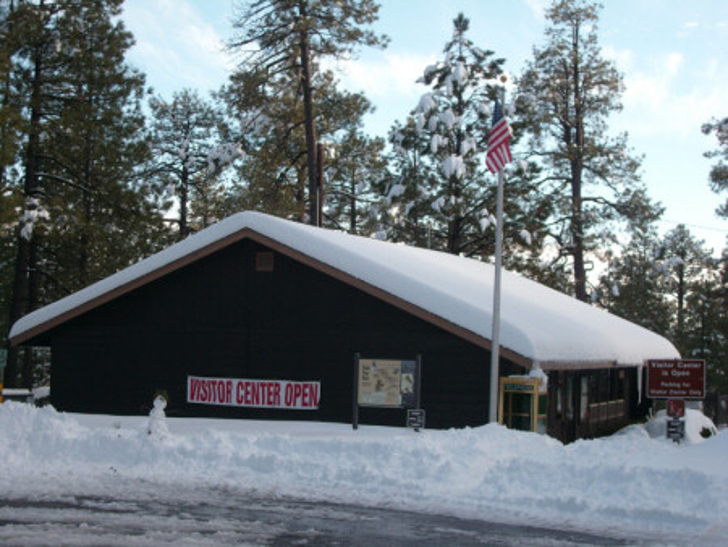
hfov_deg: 31.7
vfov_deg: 24.0
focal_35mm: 61
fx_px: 1284
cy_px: 274
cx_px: 364
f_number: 3.6
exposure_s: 1/350
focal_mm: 10.3
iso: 80
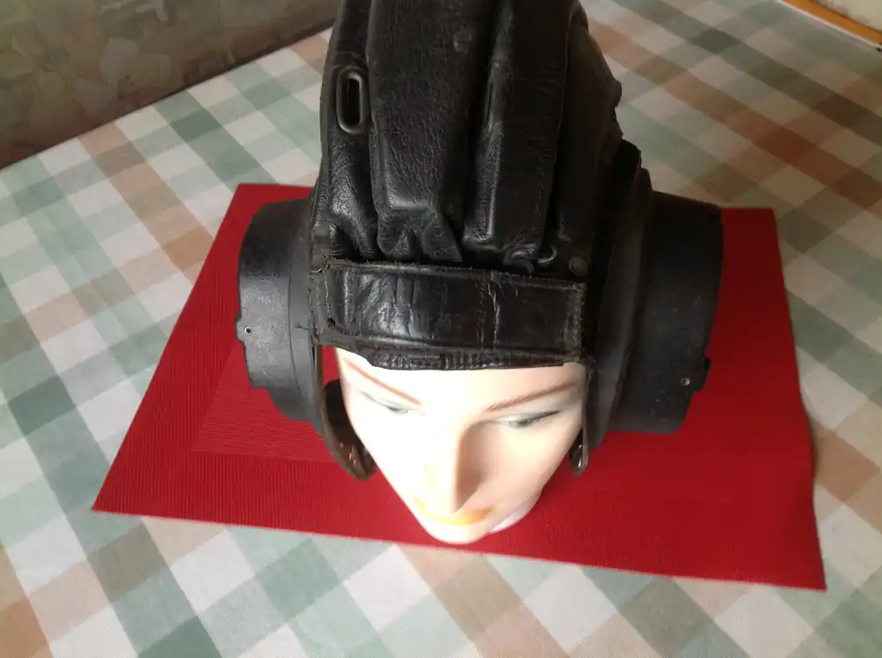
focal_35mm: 35
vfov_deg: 40.6
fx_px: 890
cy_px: 329
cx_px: 441
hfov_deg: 52.7
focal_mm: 4.28
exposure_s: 1/24
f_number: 2.4
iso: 64
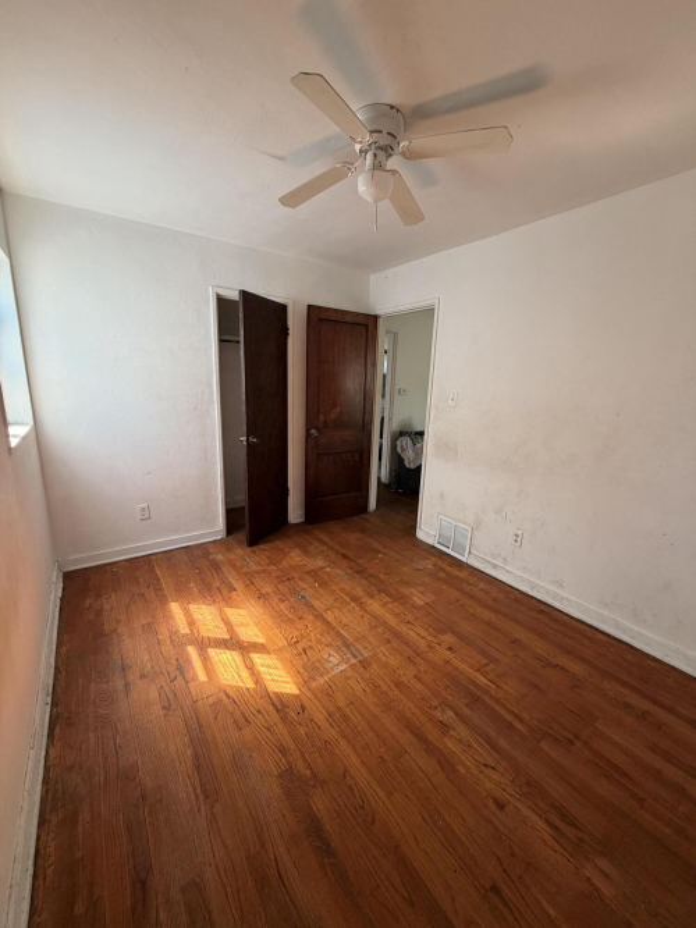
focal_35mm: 14
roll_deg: -0.5
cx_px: 348
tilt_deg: -14.0
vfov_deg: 102.1
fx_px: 375
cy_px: 464
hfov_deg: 85.7
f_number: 2.2
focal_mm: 2.22
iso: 200
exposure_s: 1/121
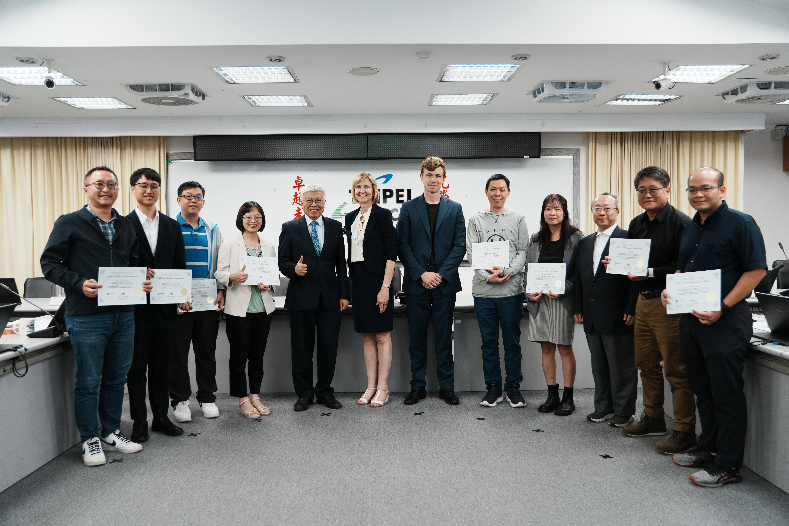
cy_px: 263
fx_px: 657
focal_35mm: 30
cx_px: 394
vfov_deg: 43.6
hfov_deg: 61.9
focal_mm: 20
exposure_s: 1/60
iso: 200
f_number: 2.8
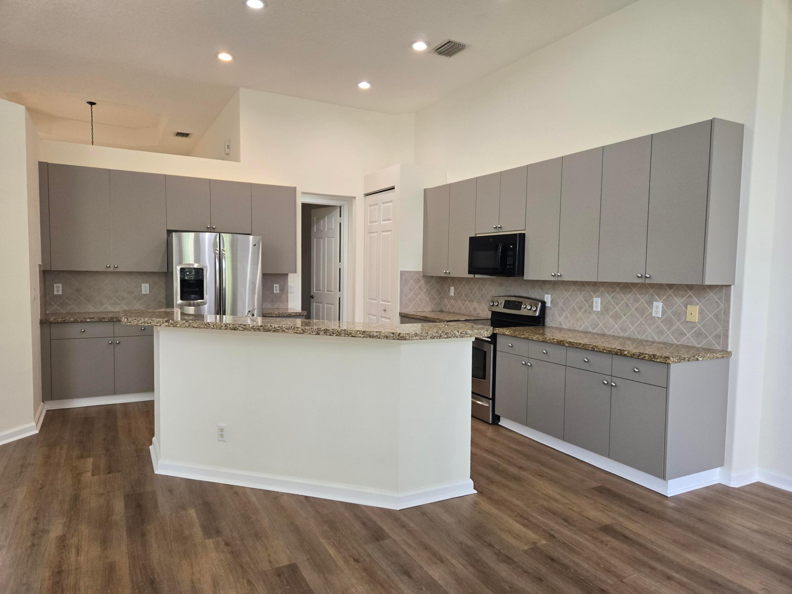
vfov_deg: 58.9
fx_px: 526
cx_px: 396
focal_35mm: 23
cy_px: 297
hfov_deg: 73.9
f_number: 1.8
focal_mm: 5.4
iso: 160
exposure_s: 1/120
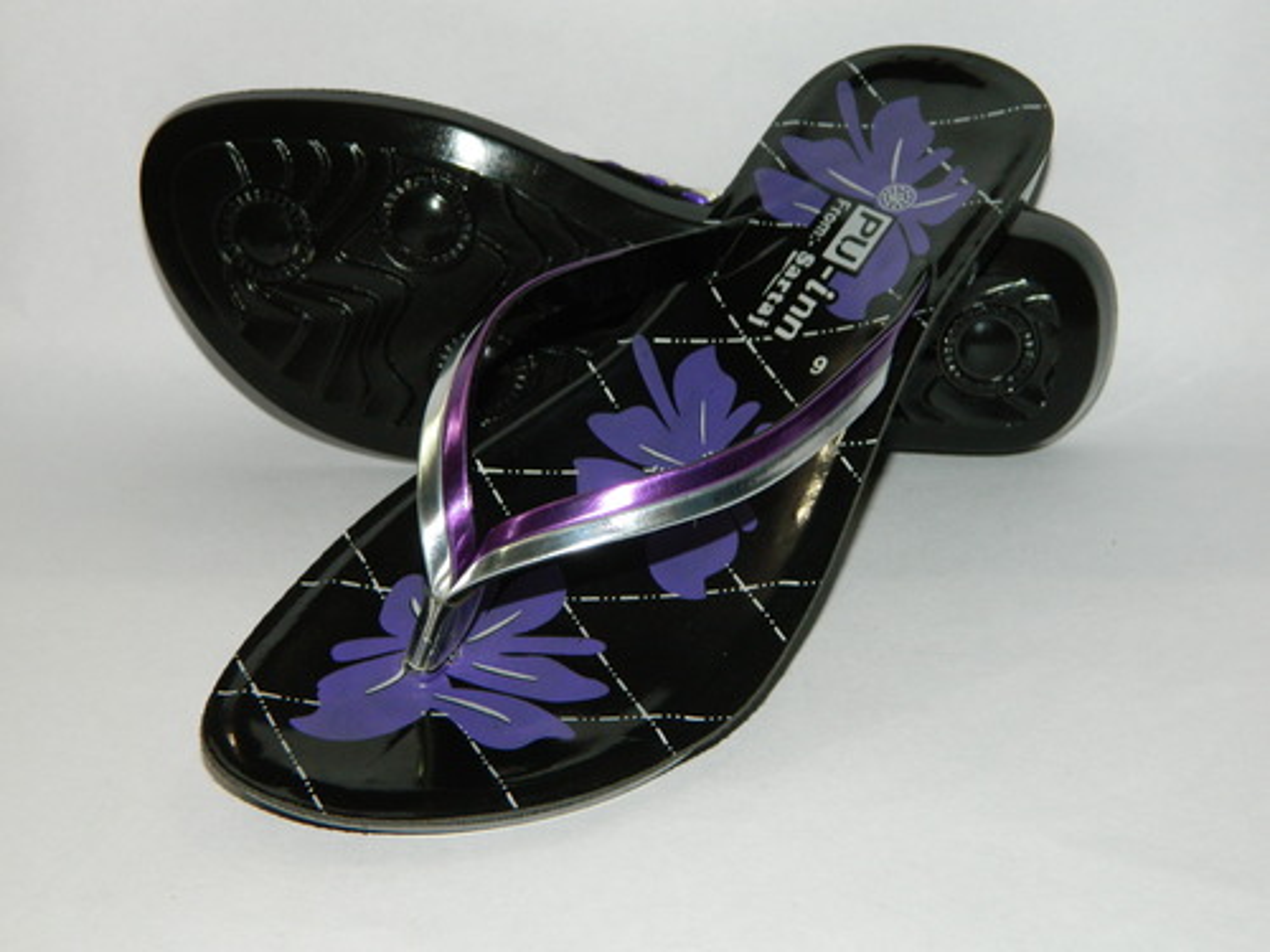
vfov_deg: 25.7
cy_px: 476
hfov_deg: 33.8
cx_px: 635
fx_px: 2091
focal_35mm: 57
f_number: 3.8
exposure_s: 1/50
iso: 200
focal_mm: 10.2
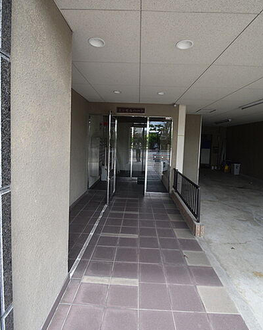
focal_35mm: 17
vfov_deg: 89.4
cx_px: 131
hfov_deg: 76.9
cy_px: 150
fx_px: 166
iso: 250
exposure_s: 1/250
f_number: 5.6
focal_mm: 10
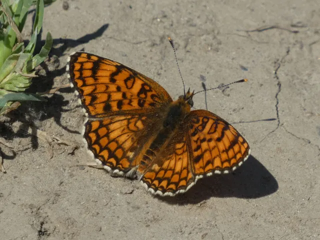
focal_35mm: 800
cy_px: 120
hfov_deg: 2.5
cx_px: 160
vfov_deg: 1.9
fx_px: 7395
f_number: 5.6
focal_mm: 143.4
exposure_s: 1/800
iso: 80
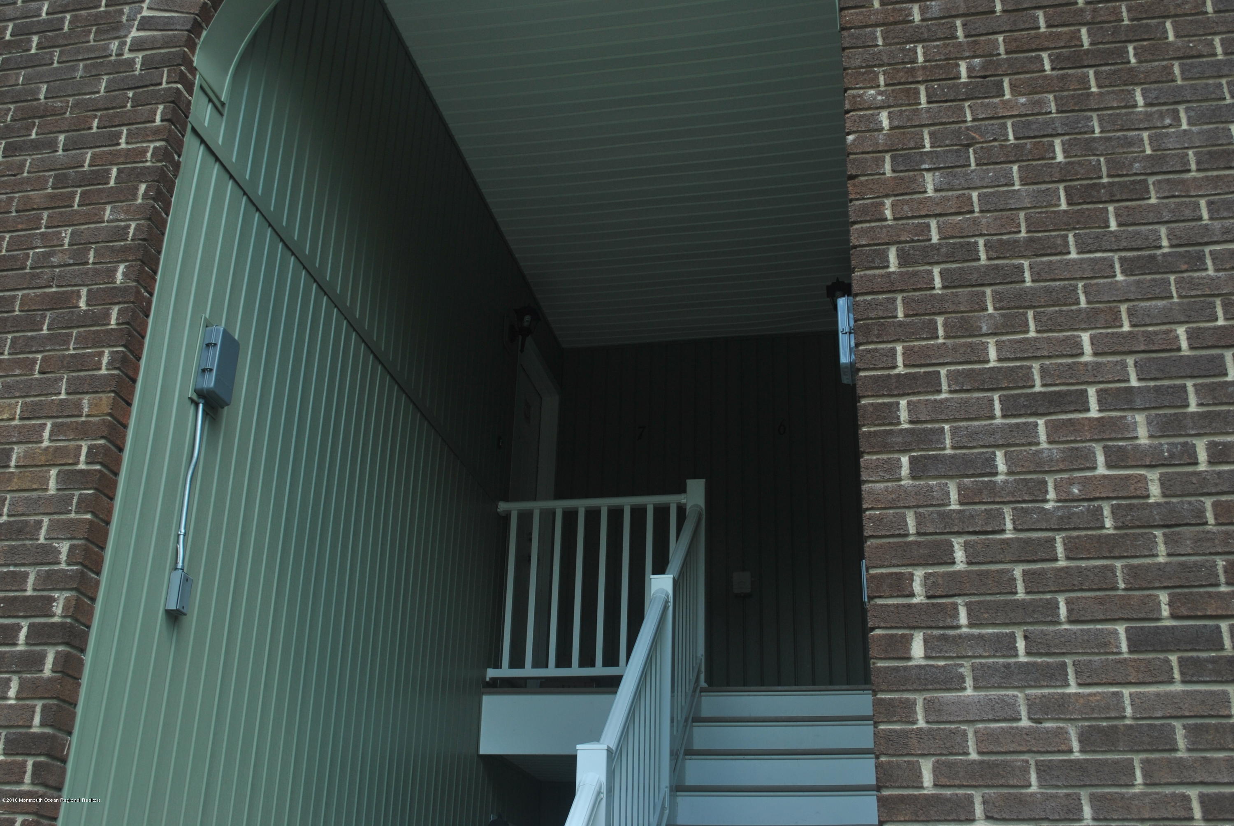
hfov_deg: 49.5
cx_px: 617
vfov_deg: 34.3
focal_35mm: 39
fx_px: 1338
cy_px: 413
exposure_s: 1/200
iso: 100
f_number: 6.3
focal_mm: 26
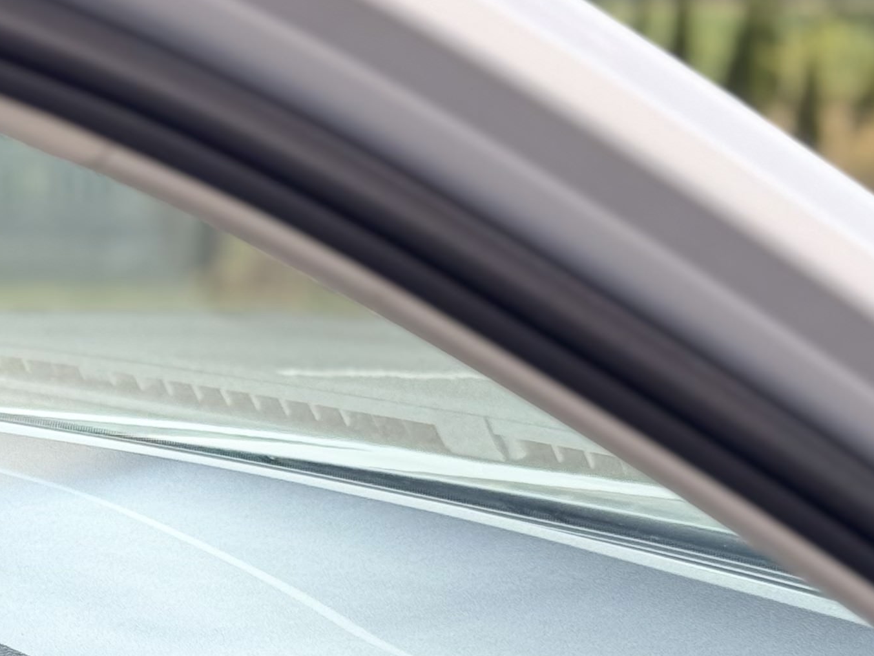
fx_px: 3611
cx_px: -214
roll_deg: -0.4
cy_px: 881
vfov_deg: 10.1
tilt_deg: -13.2
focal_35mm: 143
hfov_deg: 13.4
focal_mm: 6.76
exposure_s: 1/1094
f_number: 1.78
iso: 64
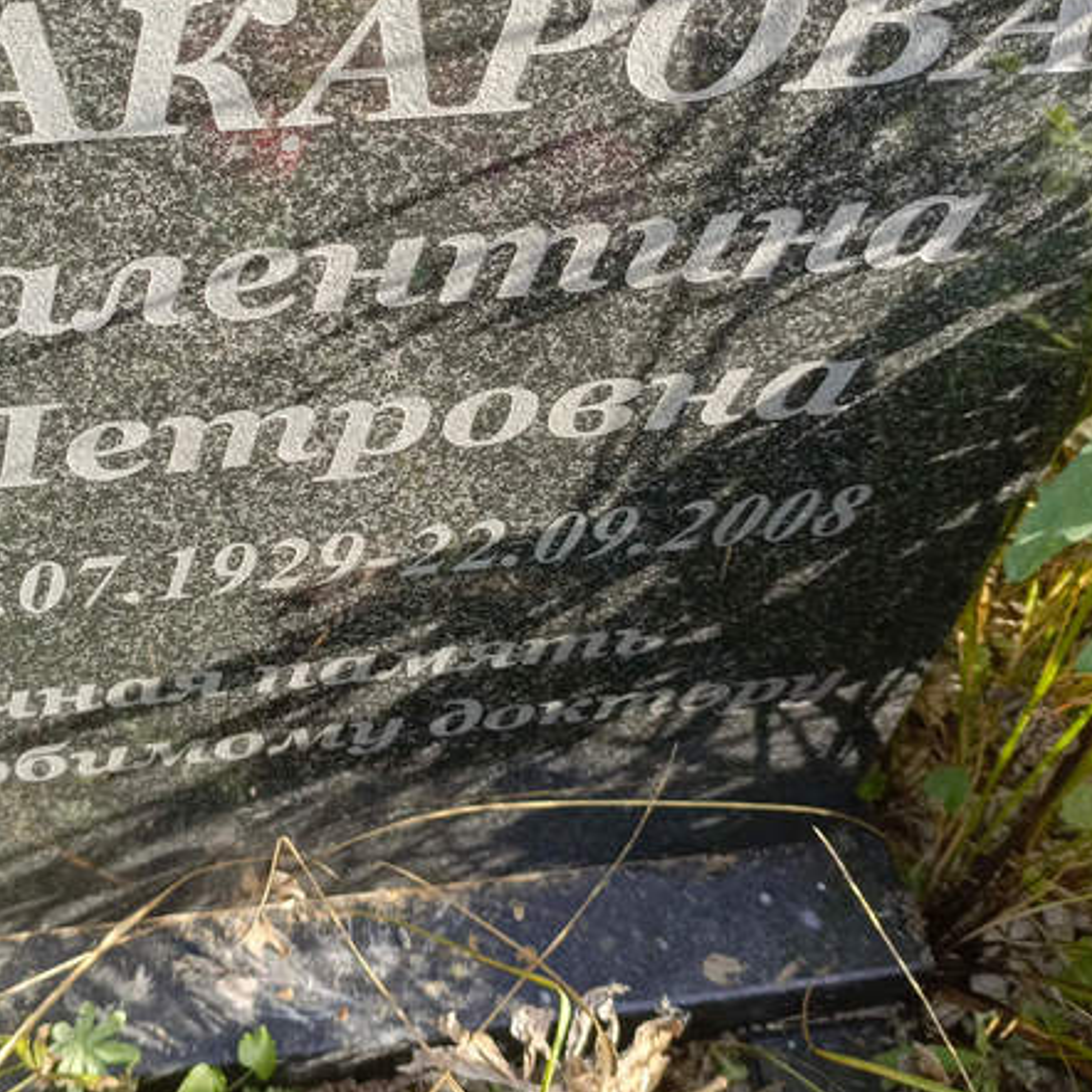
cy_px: 358
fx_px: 1428
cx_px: 311
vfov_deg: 41.3
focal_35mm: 40
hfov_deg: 41.0
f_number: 1.69
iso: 110
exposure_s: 1/139
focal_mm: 4.76
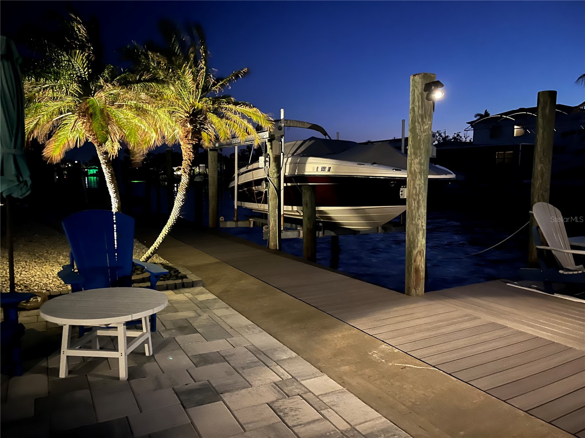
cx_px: 292
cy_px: 219
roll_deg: -0.3
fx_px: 439
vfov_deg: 53.1
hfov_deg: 67.3
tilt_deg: -6.9
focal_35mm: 26
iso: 800
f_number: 1.6
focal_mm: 5.1
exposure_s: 1/5
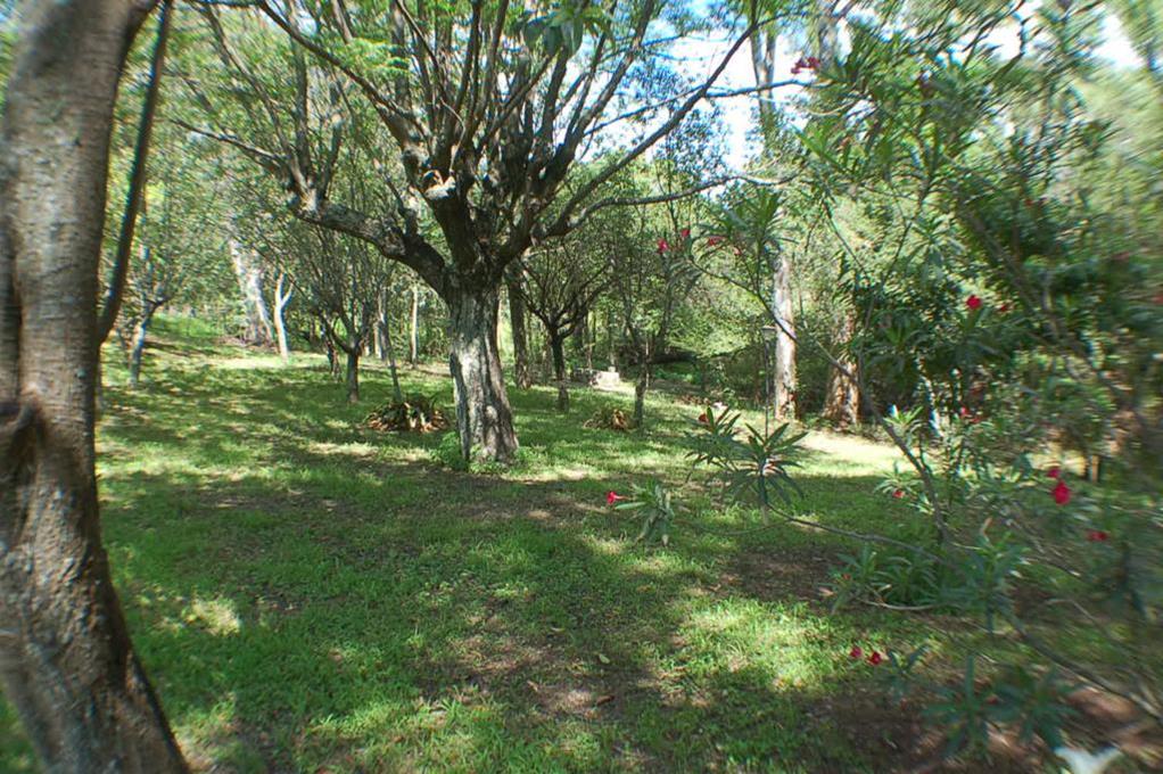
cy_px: 387
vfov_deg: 25.7
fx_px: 1695
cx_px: 582
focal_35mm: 52
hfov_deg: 37.9
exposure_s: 1/125
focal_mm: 35
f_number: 5.6
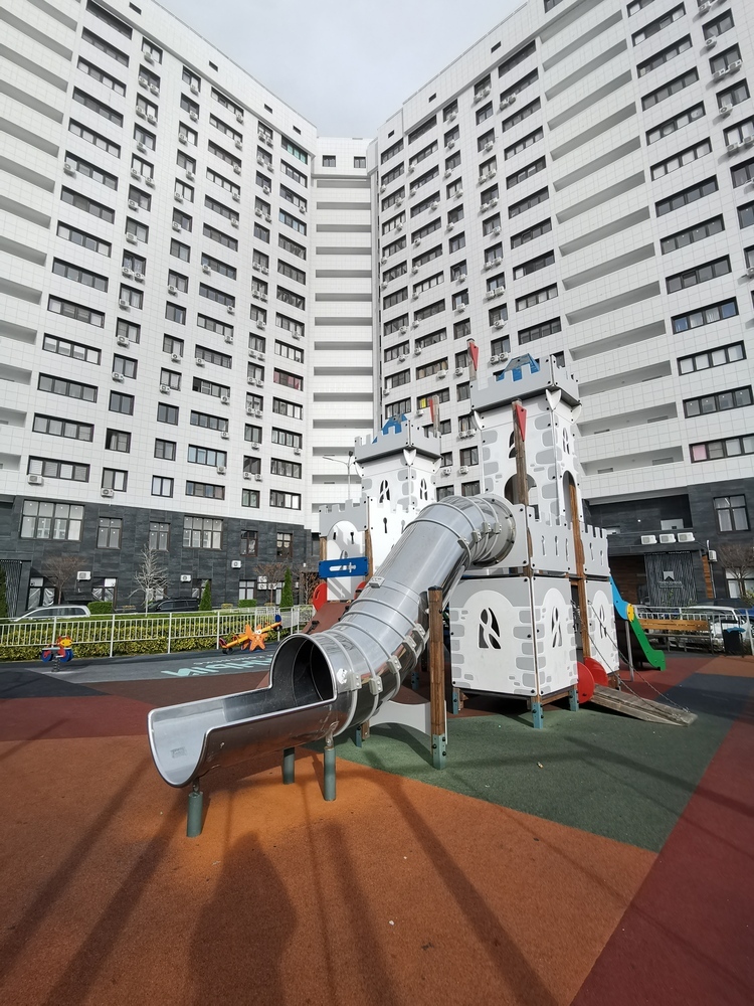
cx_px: 377
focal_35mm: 17
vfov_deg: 91.0
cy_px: 503
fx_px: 494
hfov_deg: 74.7
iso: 50
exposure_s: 1/700
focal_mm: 2.23
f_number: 2.2
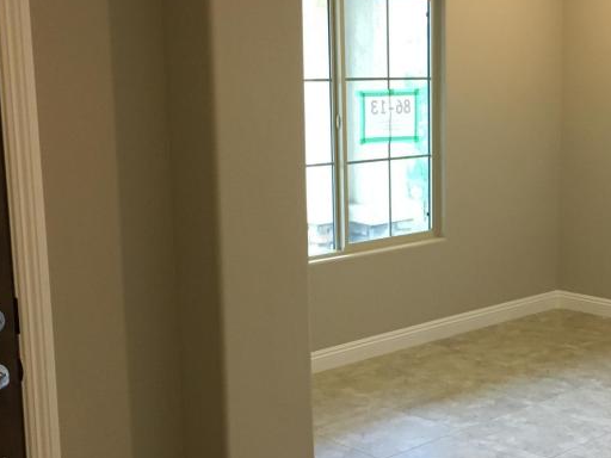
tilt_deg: -10.5
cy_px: 255
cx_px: 412
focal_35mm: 58
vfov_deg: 25.2
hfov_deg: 32.9
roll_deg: +0.1
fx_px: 1024
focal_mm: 4.15
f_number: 2.2
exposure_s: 1/30
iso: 160
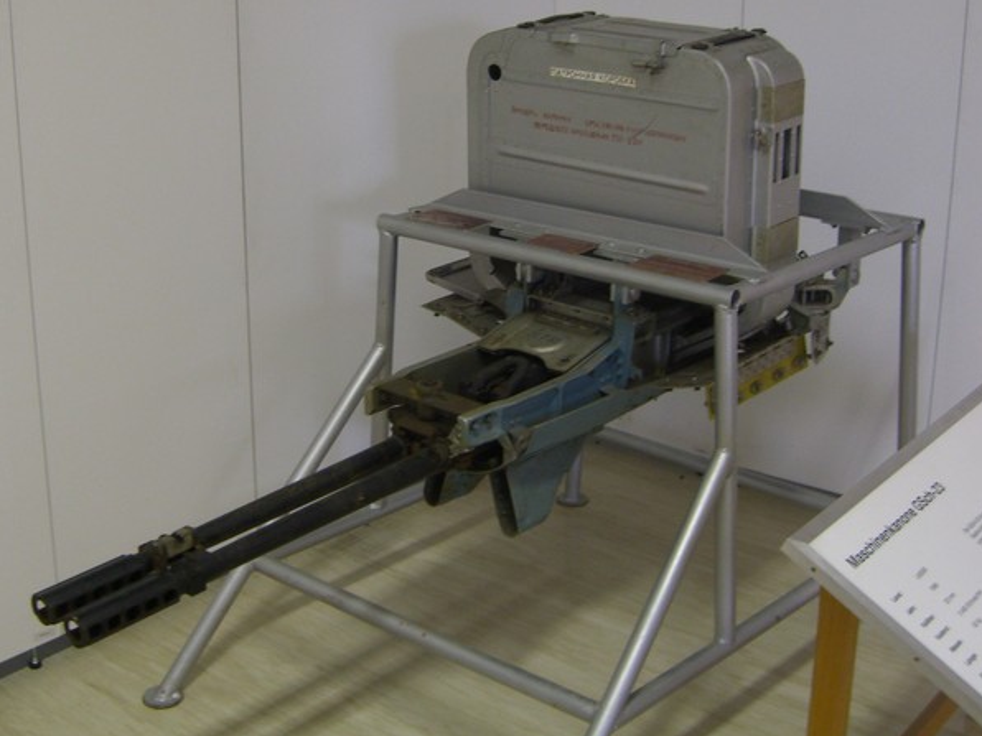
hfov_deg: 37.5
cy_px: 270
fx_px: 1447
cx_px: 461
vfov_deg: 28.4
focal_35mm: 51
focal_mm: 7.9
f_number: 2.8
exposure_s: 1/25
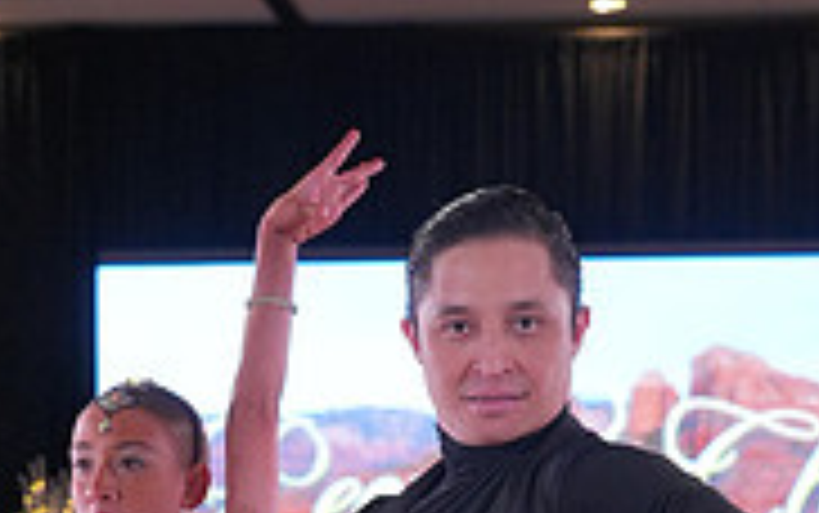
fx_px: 3618
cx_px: 367
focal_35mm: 162
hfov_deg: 12.9
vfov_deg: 7.9
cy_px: 868
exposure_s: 1/400
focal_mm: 50
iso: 1600
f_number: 4
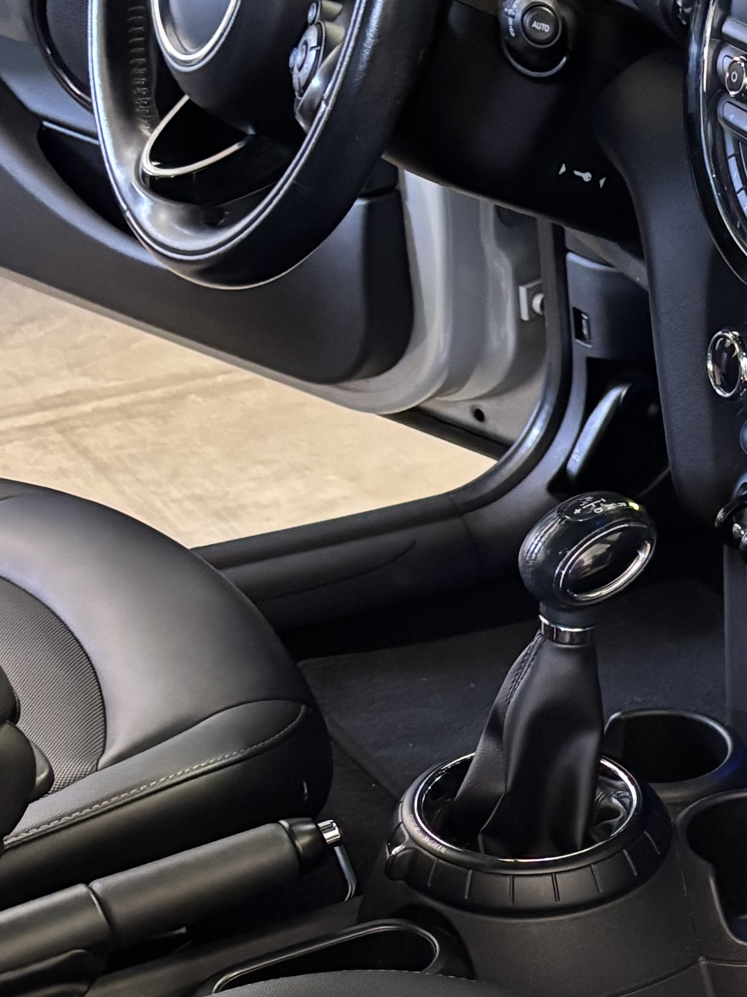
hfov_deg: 17.2
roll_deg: -6.1
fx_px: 2273
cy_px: 1034
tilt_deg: -37.7
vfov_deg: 23.5
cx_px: 1061
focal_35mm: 79
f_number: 1.6
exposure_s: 1/30
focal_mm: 5.96
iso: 640
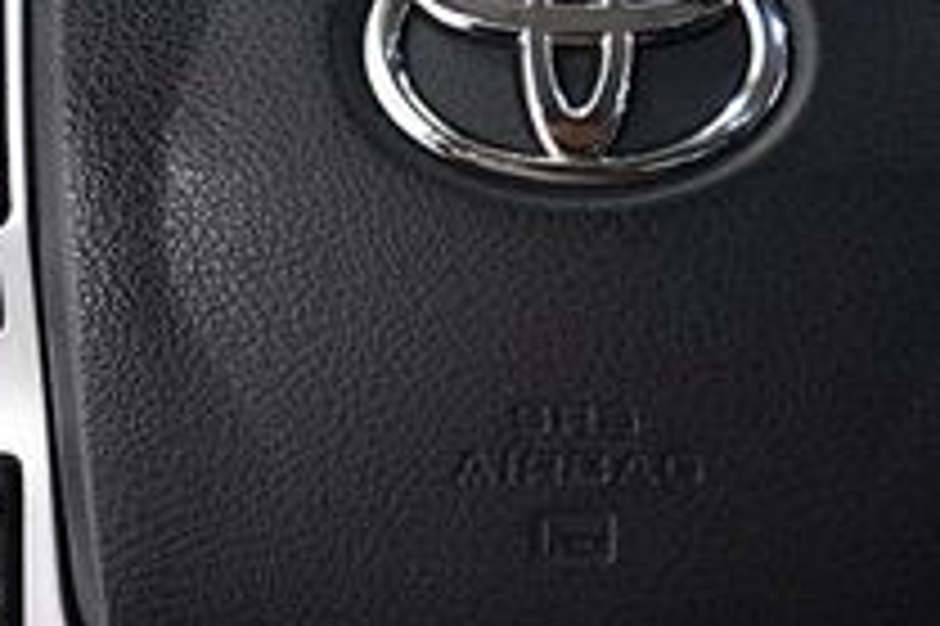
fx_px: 3835
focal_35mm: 147
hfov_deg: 14.0
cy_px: 408
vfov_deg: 9.3
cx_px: 585
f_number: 4
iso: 2500
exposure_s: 1/250
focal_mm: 32
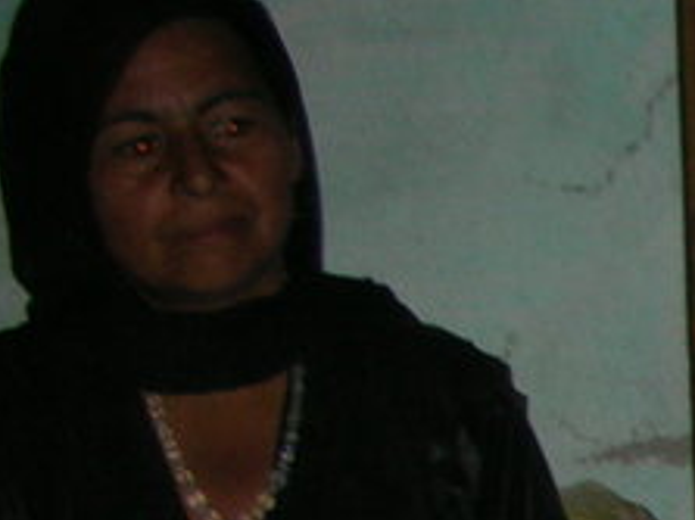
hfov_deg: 10.7
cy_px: 919
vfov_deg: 8.8
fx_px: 3231
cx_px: 1583
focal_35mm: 161
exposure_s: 1/60.1
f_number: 3
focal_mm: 5.8
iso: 76
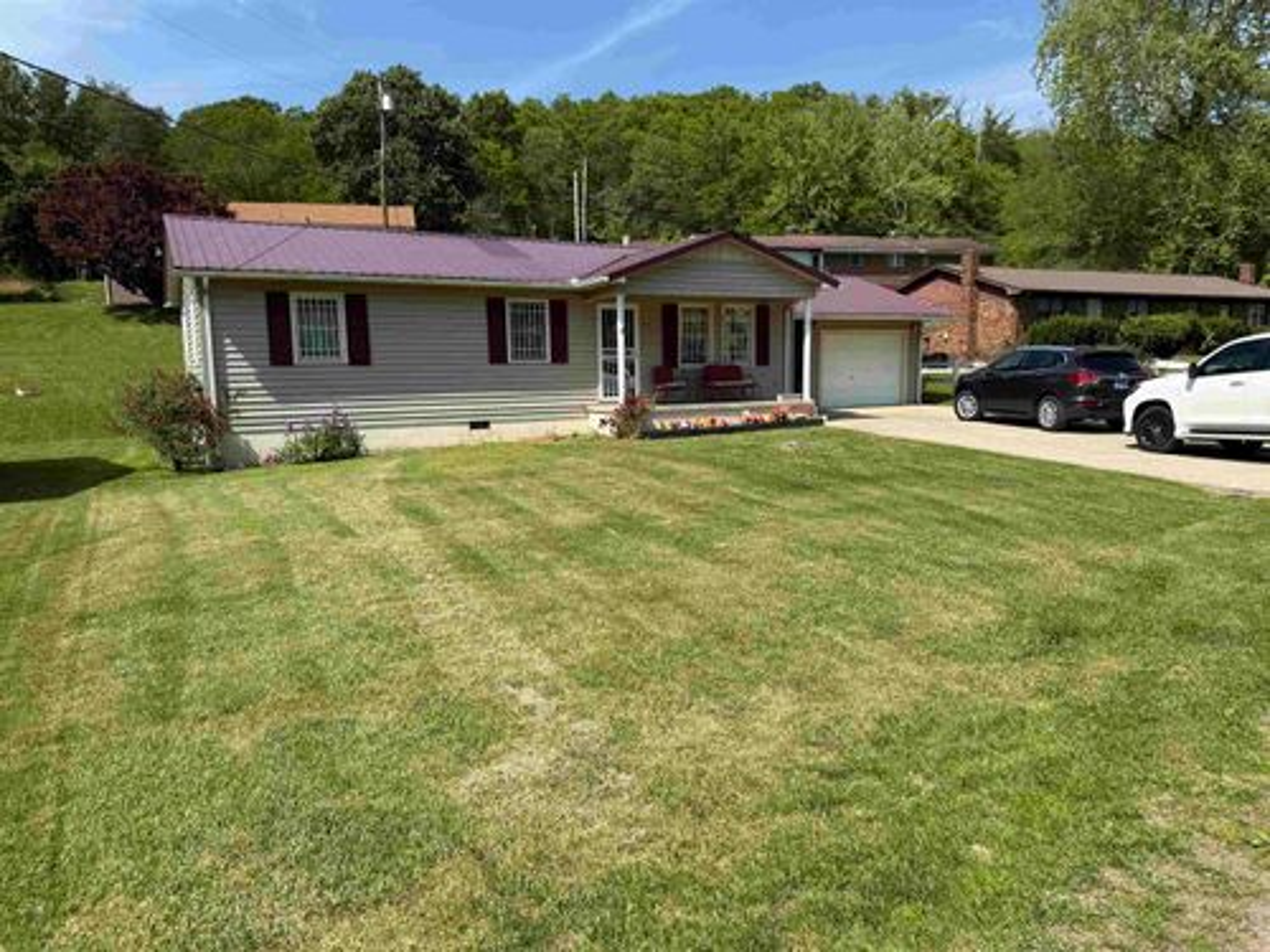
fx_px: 881
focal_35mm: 24
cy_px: 476
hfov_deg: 71.6
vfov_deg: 56.8
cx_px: 635
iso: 80
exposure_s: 1/4673
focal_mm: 6.76
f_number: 1.78
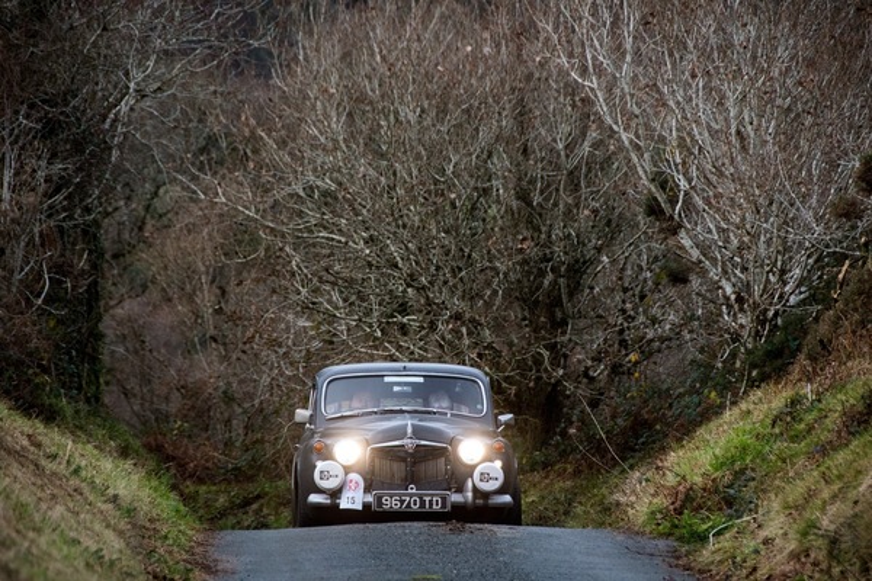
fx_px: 6176
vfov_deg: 5.4
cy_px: 290
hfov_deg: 8.1
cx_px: 436
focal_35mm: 255
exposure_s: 1/1250
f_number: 5.6
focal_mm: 170
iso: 1250
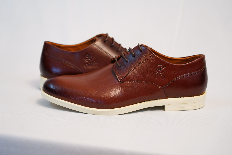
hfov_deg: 21.2
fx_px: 619
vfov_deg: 14.3
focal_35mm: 96
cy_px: 78
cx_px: 116
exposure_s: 1/125
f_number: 5
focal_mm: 96
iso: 640
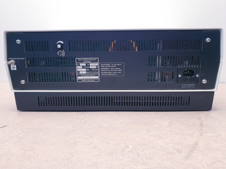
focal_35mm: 26
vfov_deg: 53.1
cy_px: 84
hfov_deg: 67.3
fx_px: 170
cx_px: 113
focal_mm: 4.3
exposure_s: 1/50
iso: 64
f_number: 2.4
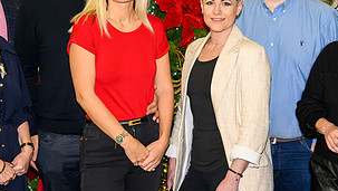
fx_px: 709
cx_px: 199
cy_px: 53
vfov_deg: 15.3
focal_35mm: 79
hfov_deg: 26.8
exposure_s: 1/100
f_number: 5
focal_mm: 36
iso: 3200
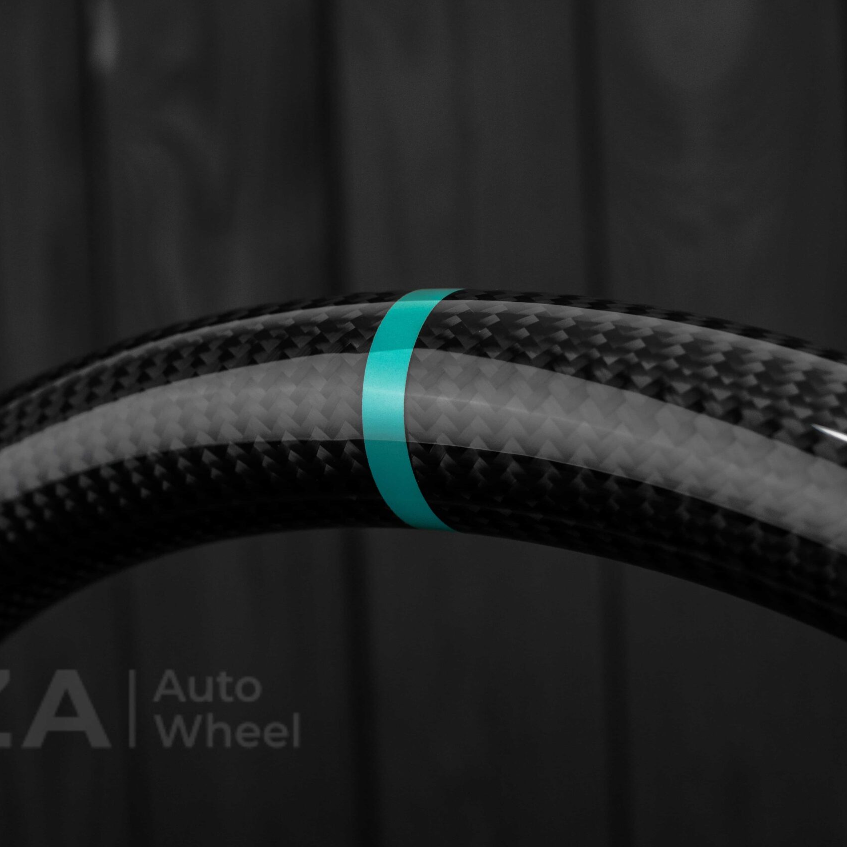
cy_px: 426
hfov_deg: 25.5
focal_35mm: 68
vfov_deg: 25.5
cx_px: 404
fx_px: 1873
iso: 500
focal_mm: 35
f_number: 6.3
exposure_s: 1/125
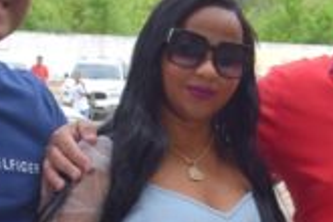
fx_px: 1556
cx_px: 361
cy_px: 269
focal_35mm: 168
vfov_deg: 8.1
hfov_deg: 12.0
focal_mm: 25
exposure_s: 1/250
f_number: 8
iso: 220
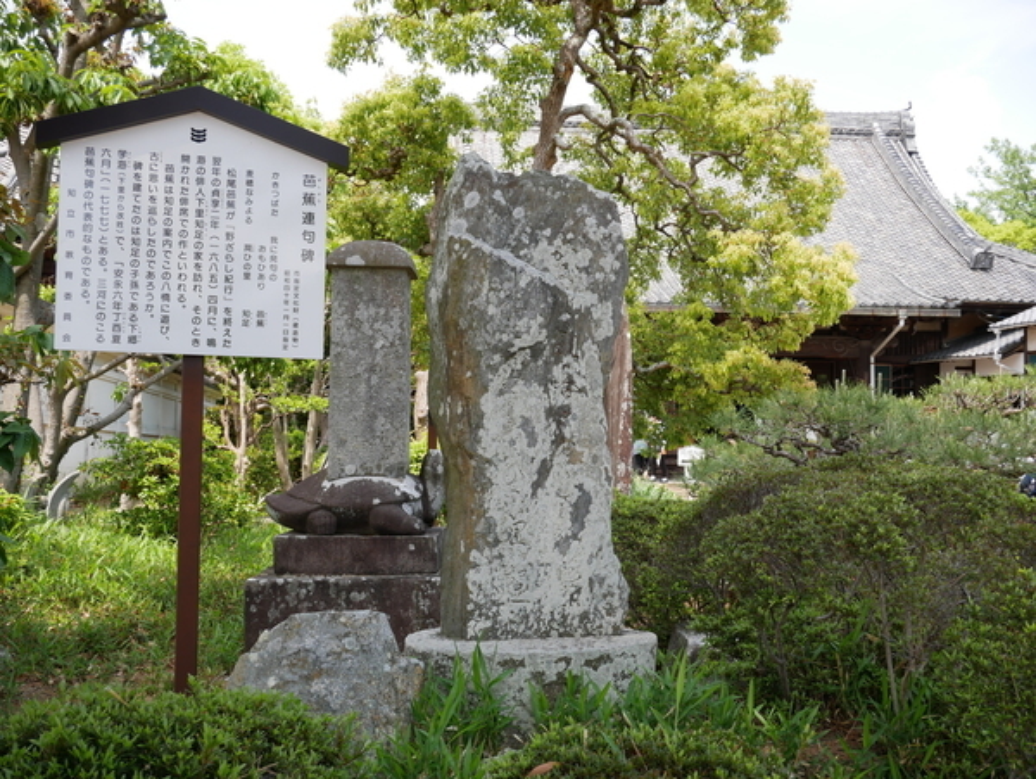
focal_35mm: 40
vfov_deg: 36.0
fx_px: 1198
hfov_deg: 46.8
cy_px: 390
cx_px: 518
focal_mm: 20
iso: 200
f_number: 6.3
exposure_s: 1/200
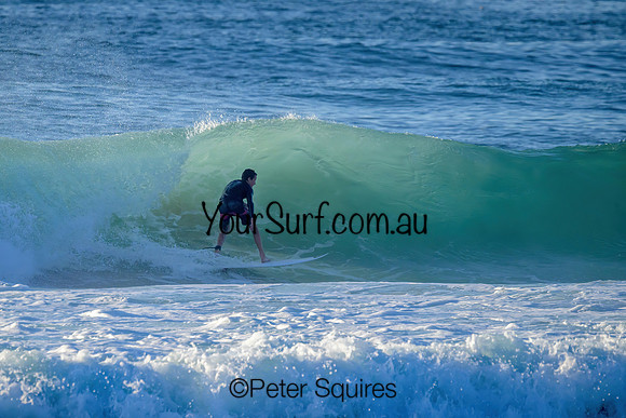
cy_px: 202
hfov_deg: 3.2
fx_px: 11339
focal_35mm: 652
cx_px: 268
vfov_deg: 2.1
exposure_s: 1/1600
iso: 1000
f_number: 11
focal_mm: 560
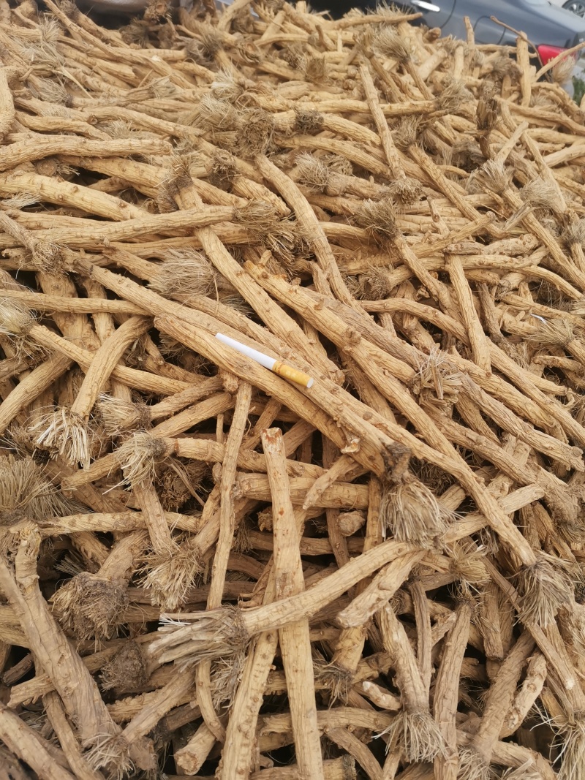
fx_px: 586
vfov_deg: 67.3
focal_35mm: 26
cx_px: 292
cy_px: 390
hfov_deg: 53.1
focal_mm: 4.75
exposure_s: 1/564
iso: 50
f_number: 1.8
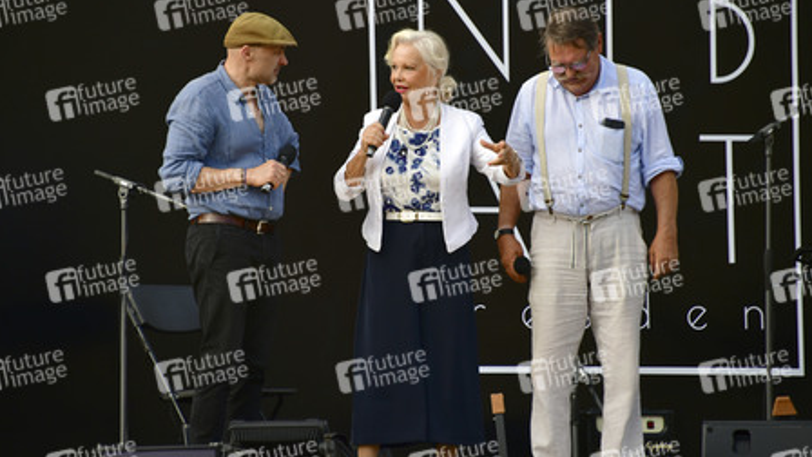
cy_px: 236
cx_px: 407
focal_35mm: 316
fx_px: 6804
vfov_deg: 3.8
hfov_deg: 6.8
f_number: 5.6
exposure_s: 1/800
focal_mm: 300
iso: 200
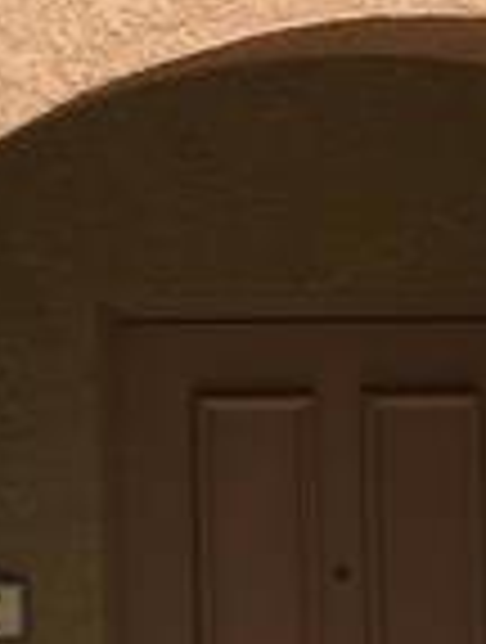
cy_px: 194
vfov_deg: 9.5
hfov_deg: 7.2
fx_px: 3858
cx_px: 468
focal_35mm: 207
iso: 25
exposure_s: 1/1538
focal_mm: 4.15
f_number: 2.2
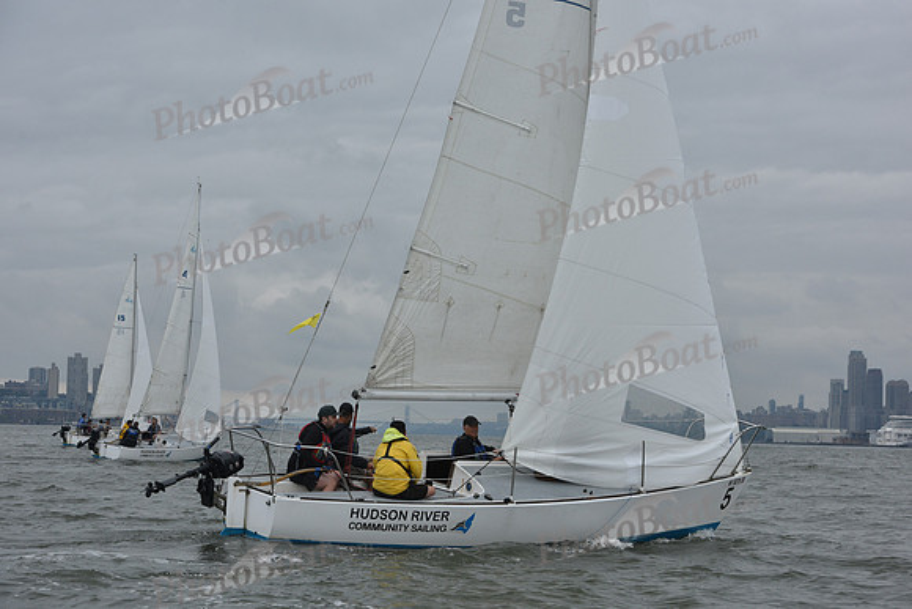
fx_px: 2027
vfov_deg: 17.1
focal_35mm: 80
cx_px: 456
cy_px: 304
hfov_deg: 25.4
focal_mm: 80
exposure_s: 1/800
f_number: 8
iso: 400
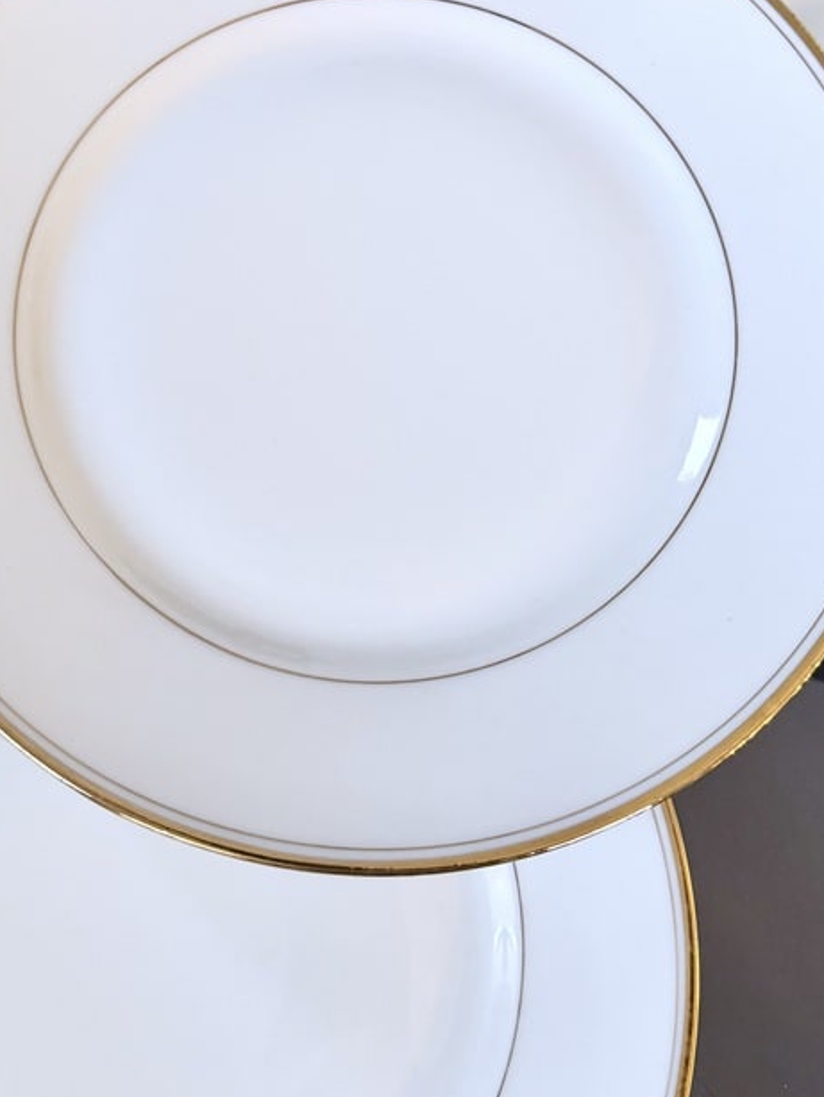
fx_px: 1269
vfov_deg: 46.2
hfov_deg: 36.0
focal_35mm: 40
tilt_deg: -75.7
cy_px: 381
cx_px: 377
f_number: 1.78
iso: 250
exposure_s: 1/50
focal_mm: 6.76
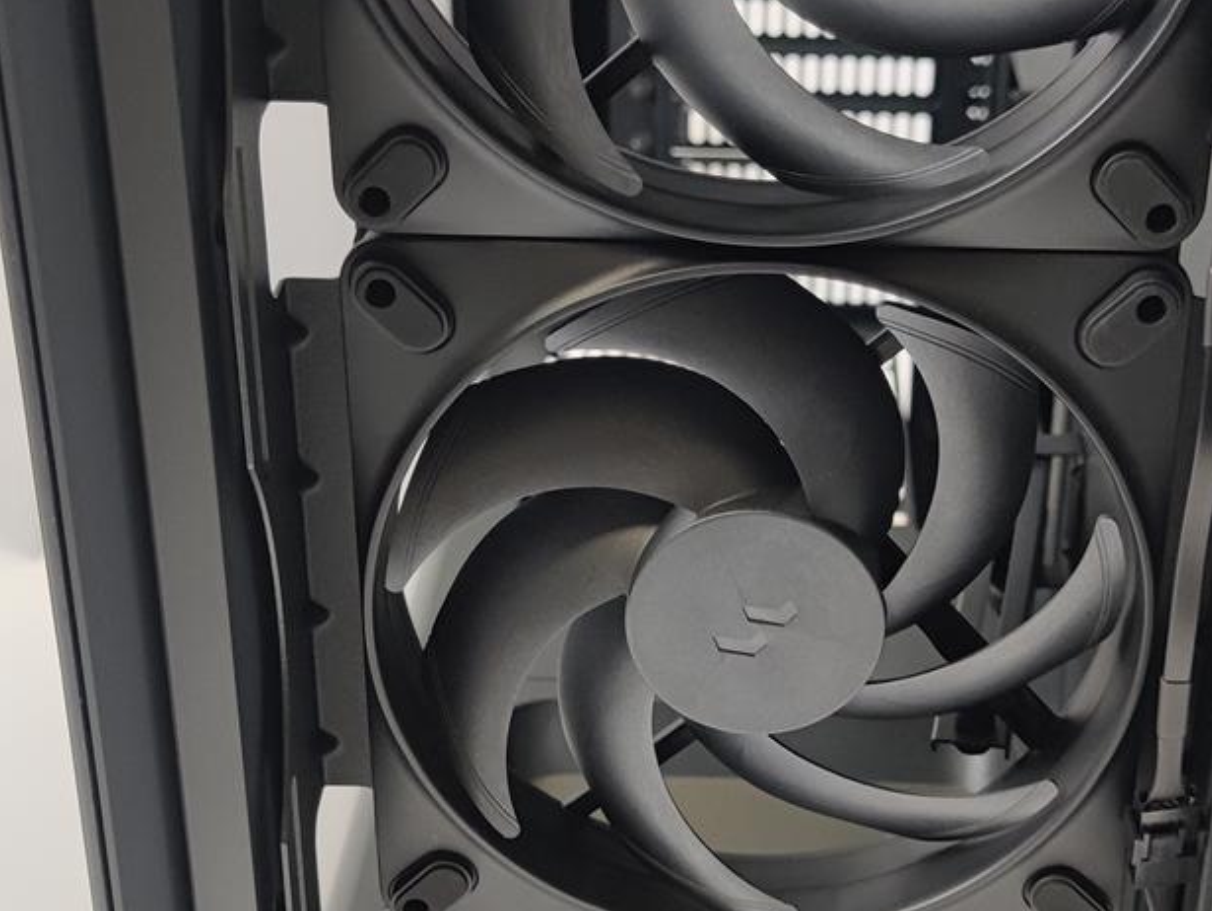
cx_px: 753
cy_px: 501
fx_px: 2277
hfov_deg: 29.7
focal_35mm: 65
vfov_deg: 22.6
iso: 118
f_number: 1.85
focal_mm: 6.78
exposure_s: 1/100
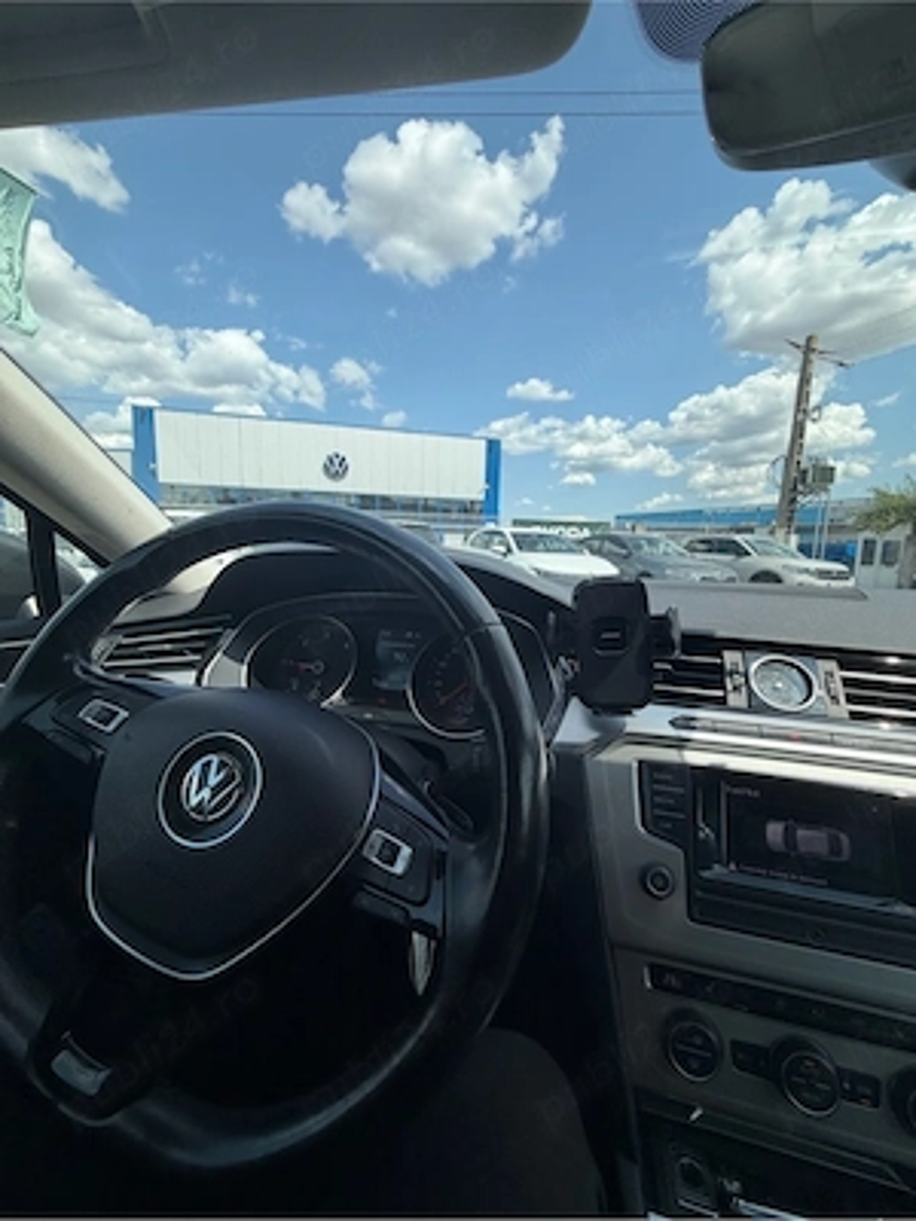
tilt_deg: -8.3
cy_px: 610
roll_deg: -1.4
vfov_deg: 102.1
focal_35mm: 14
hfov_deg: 85.7
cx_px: 458
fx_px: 494
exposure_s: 1/770
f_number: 2.2
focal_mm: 2.22
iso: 32
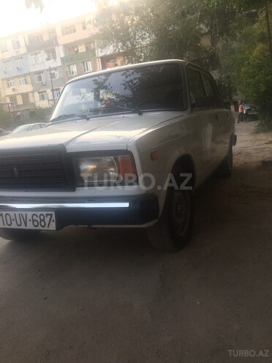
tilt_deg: -12.3
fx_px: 304
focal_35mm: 29
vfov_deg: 61.7
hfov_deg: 48.2
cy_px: 182
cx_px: 136
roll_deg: +6.6
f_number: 2.2
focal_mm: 4.15
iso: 50
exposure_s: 1/100
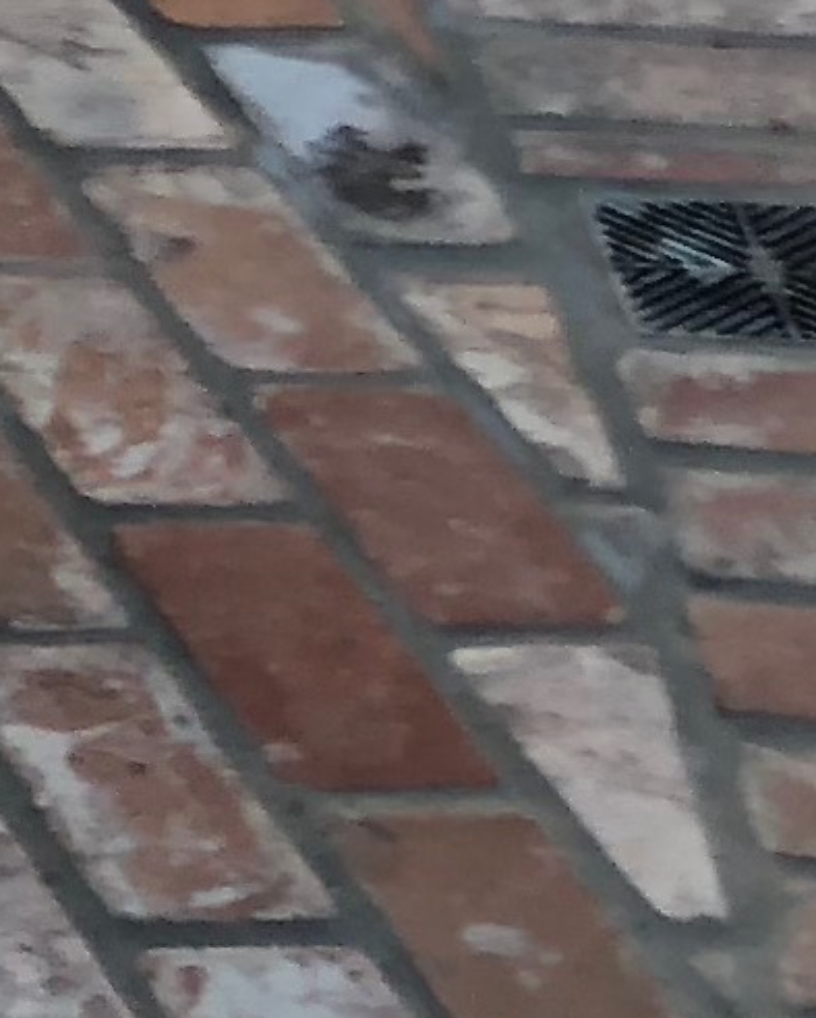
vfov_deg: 8.4
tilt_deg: -21.1
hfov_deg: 6.1
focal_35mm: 224
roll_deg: +0.5
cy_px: -629
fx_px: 6758
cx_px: -2129
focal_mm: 3.99
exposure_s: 1/120
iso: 32
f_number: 1.8
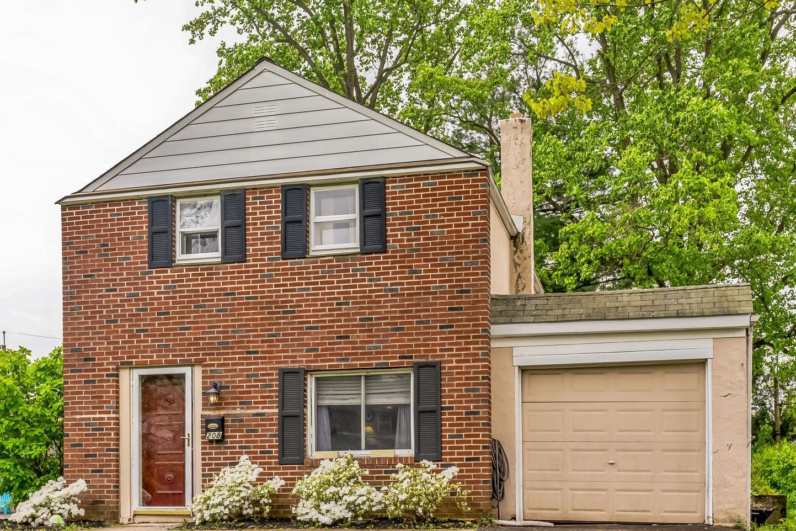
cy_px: 365
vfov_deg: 29.8
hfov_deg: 43.8
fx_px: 989
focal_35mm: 45
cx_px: 370
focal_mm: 31.5
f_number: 8
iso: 200
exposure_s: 1/160
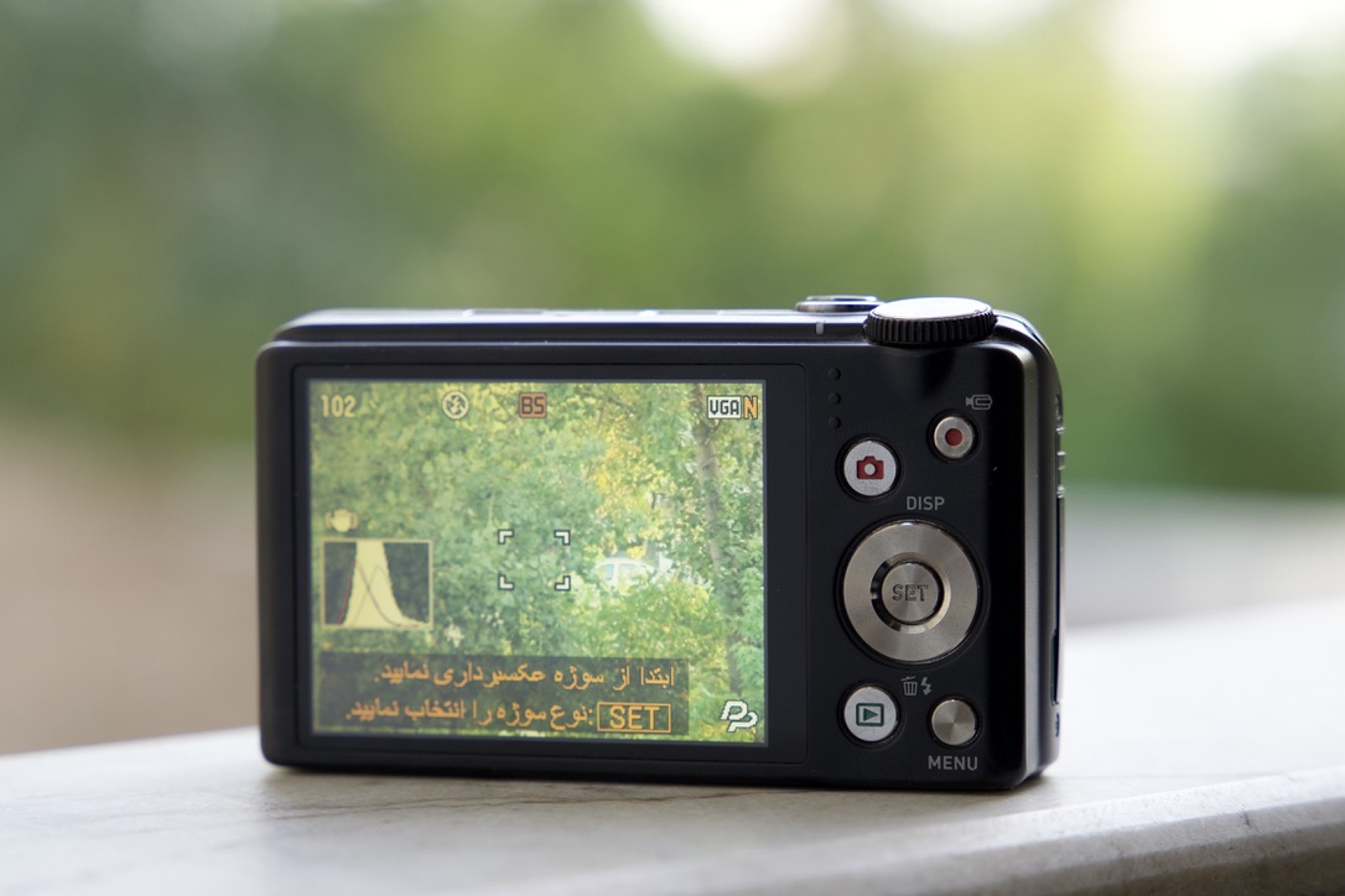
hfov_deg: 19.5
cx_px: 672
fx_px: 3923
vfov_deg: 13.0
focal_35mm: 105
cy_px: 448
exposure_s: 1/125
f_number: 4
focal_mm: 70
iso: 400
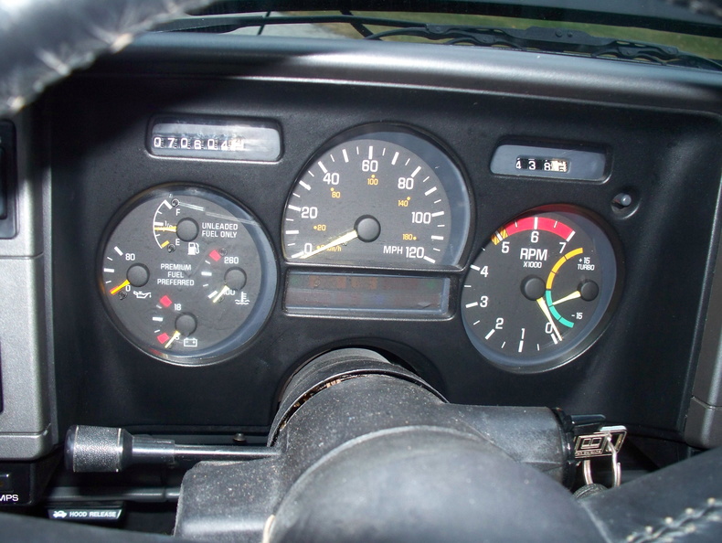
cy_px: 272
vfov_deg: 39.7
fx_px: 752
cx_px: 361
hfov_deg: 51.3
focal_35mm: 36
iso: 200
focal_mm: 7.54
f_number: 2.8
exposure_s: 1/30
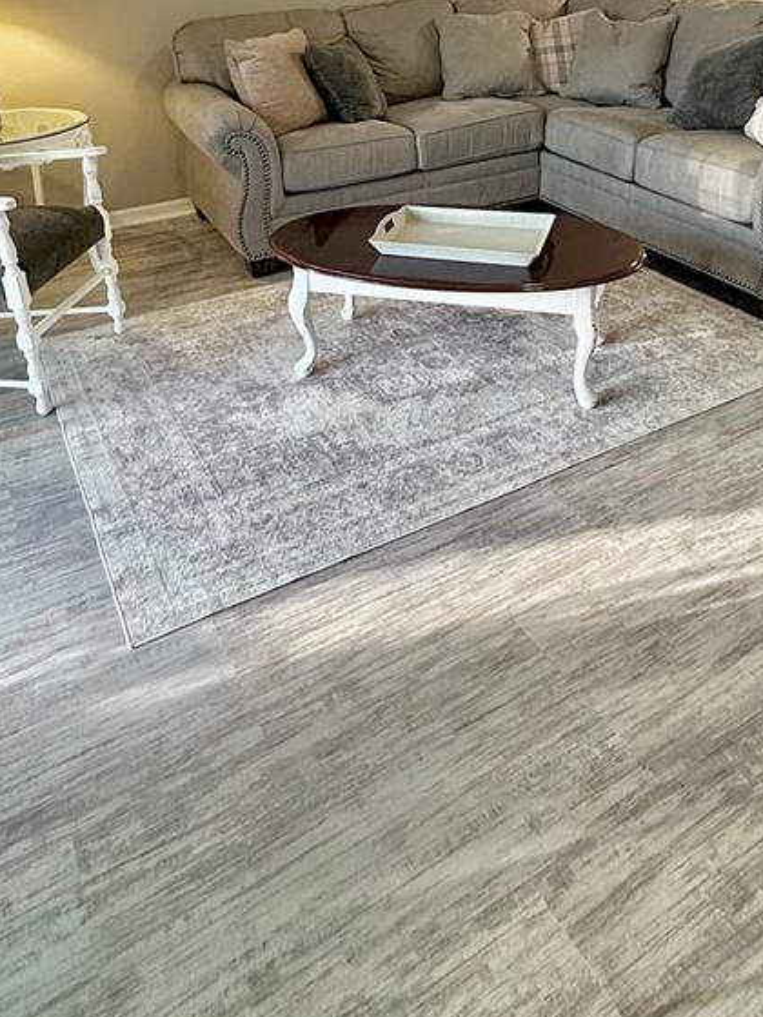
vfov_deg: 54.4
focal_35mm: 30
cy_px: 158
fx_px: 882
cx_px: 436
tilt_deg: -15.3
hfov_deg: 46.7
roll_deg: +1.5
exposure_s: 1/60
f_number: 2.2
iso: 500
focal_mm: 2.22
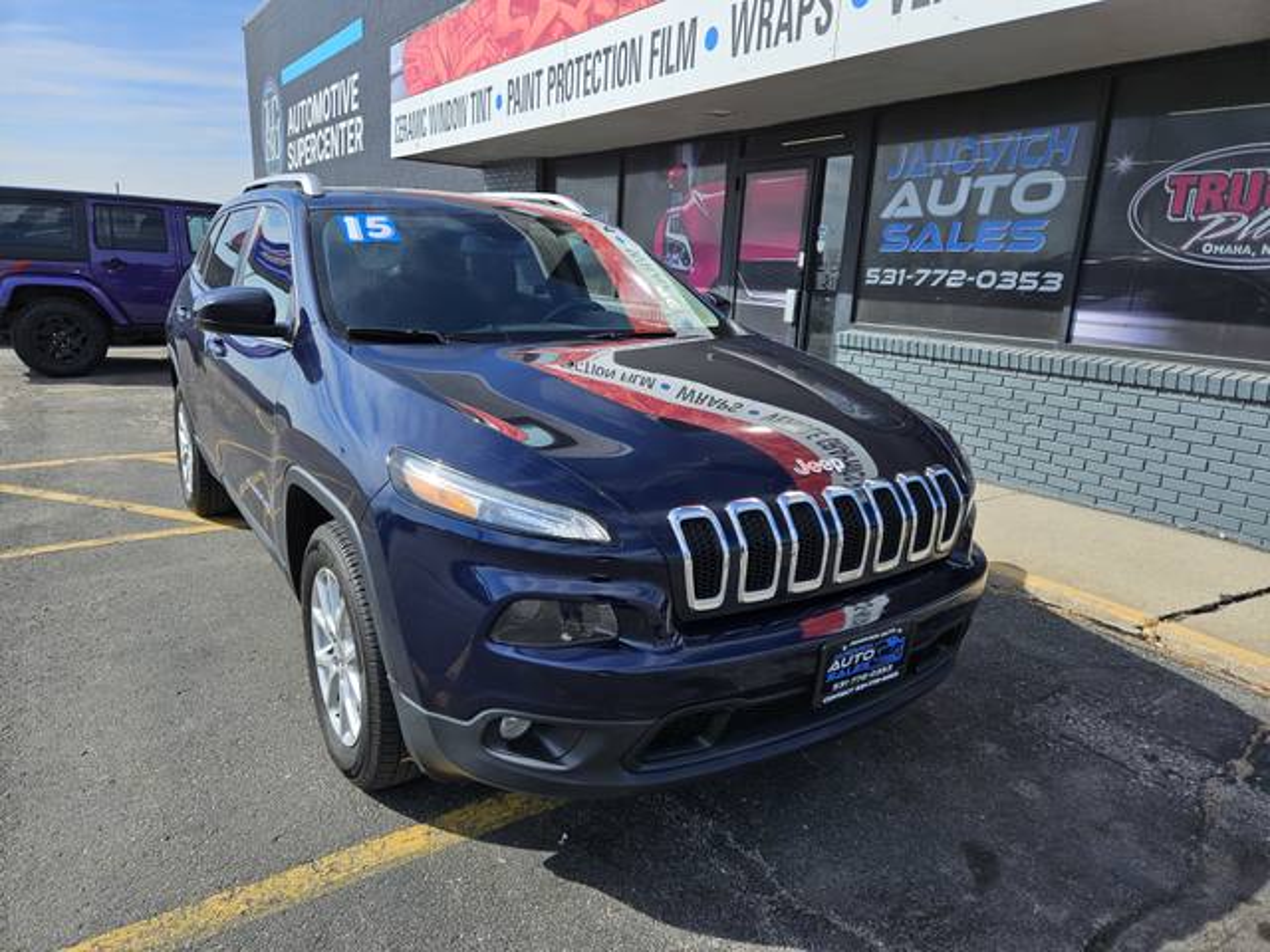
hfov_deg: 73.9
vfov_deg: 58.9
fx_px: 844
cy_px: 476
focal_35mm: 23
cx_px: 635
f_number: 1.8
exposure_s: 1/1859
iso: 25
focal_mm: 5.4
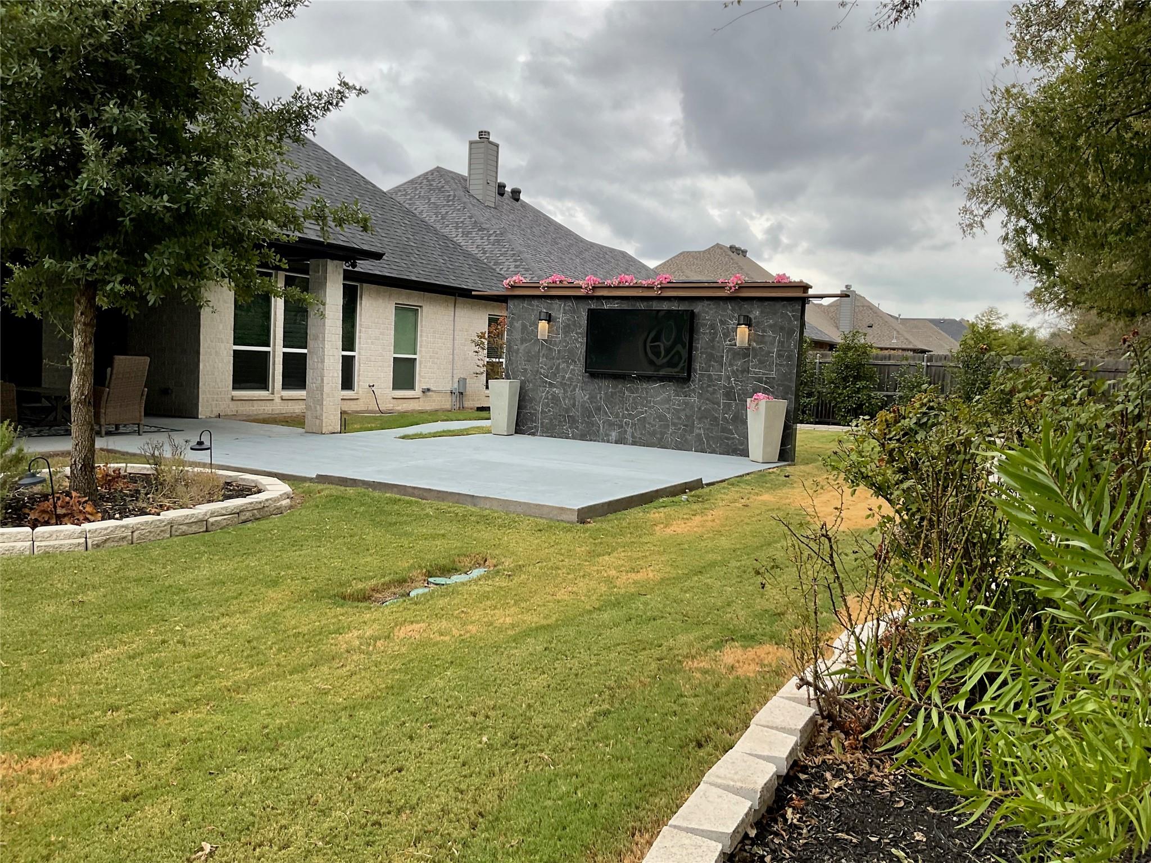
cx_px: 576
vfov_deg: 48.2
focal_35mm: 29
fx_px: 964
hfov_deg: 61.7
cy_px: 432
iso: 16
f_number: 1.8
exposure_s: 1/454
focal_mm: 3
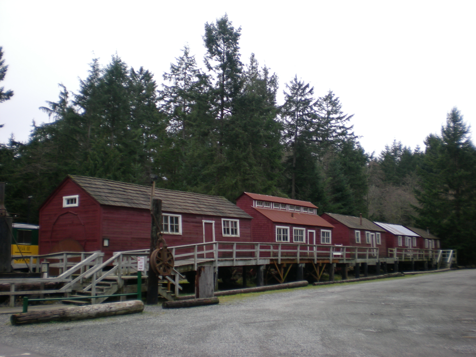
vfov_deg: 37.7
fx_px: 523
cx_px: 238
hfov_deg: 49.0
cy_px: 178
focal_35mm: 38
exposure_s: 1/177
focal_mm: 6.3
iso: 50
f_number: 3.1
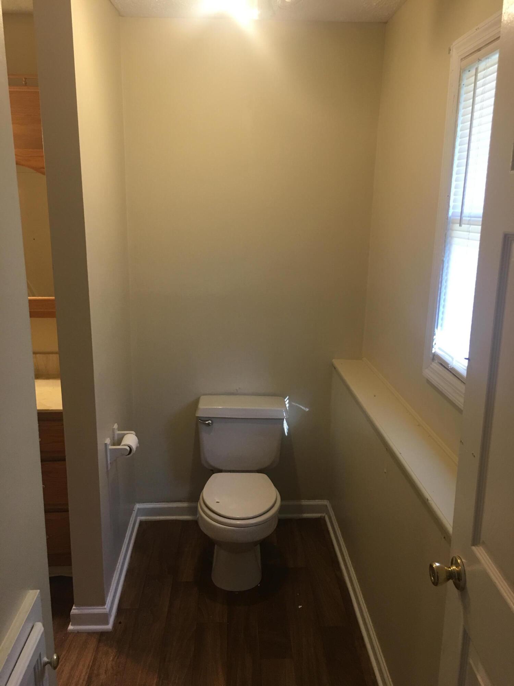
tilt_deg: -13.3
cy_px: 343
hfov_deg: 48.2
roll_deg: -0.9
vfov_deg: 61.7
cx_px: 257
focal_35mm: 29
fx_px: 574
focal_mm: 4.15
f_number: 2.2
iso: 40
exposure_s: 1/15
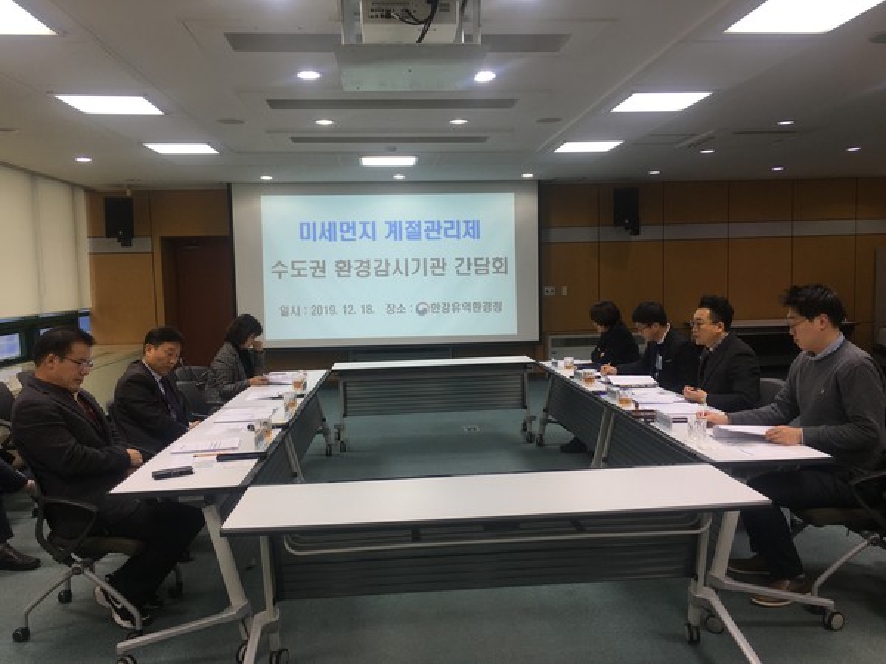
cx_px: 443
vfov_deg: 48.2
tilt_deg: -5.7
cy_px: 332
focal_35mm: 29
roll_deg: +1.4
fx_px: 742
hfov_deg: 61.7
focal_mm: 4.15
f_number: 2.2
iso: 32
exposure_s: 1/60
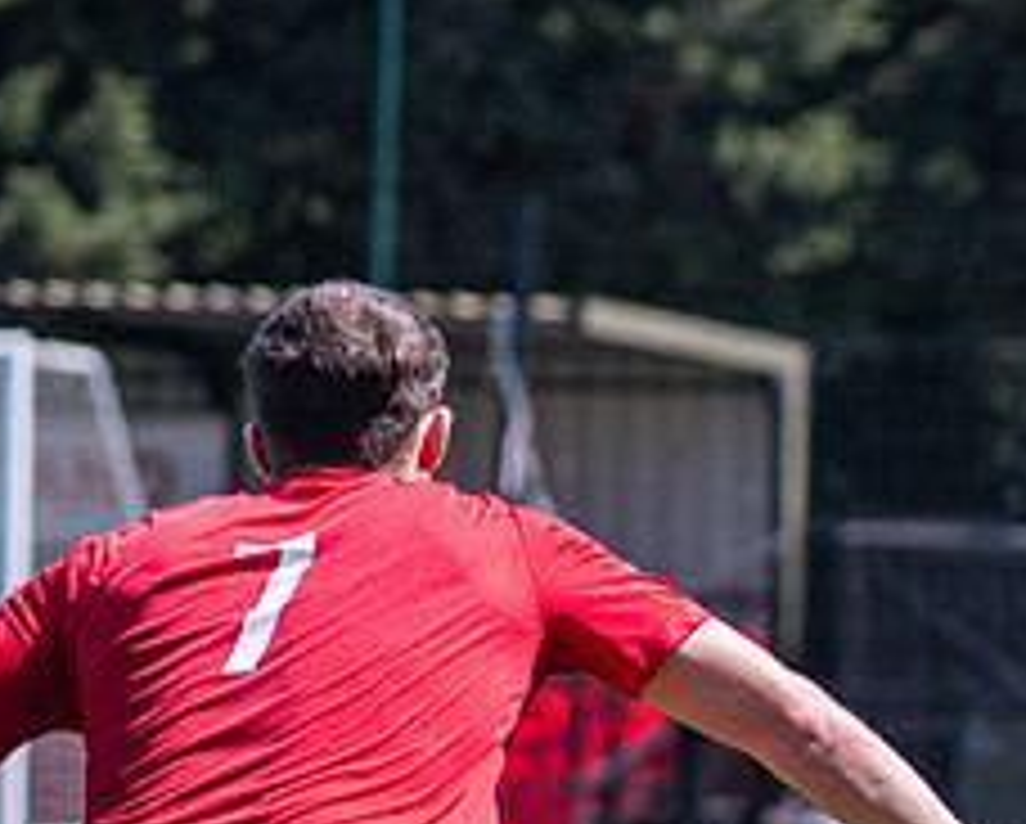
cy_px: 826
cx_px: 1699
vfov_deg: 2.6
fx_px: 17878
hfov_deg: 3.3
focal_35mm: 588
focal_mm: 120
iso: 320
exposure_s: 1/3200
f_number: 4
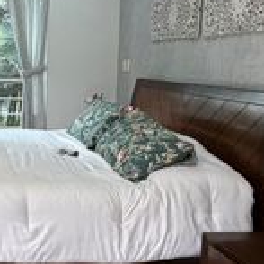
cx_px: -40
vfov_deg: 30.6
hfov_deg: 27.4
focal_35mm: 56
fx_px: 483
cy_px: 135
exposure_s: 1/60
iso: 400
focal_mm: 2.22
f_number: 2.2
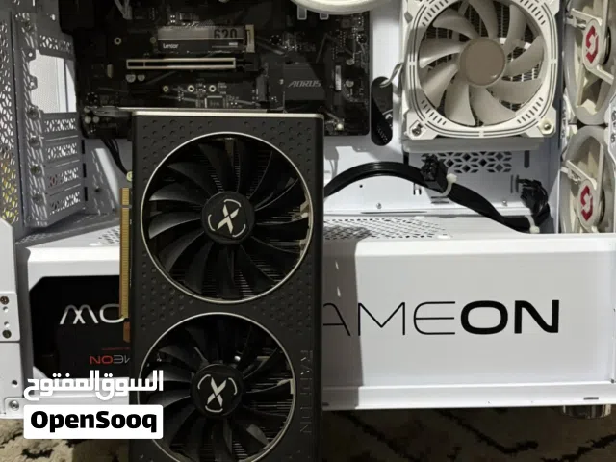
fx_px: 463
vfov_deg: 53.1
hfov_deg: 67.3
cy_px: 231
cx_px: 308
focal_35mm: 26
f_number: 1.6
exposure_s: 1/25
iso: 640
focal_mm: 5.96
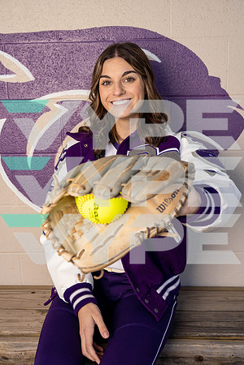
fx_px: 407
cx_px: 122
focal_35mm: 40
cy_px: 182
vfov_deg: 48.5
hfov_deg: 33.4
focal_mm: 40
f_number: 5.6
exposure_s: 1/250
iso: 100
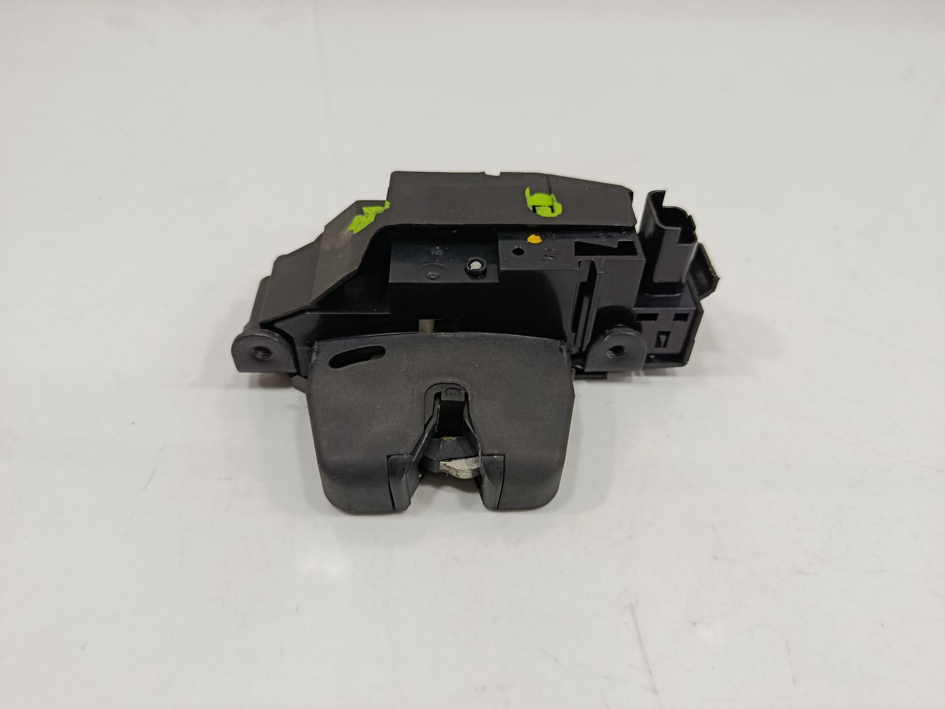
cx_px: 472
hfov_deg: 71.6
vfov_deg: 56.8
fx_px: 655
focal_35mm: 24
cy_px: 354
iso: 1045
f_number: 1.7
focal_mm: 5.24
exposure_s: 1/100
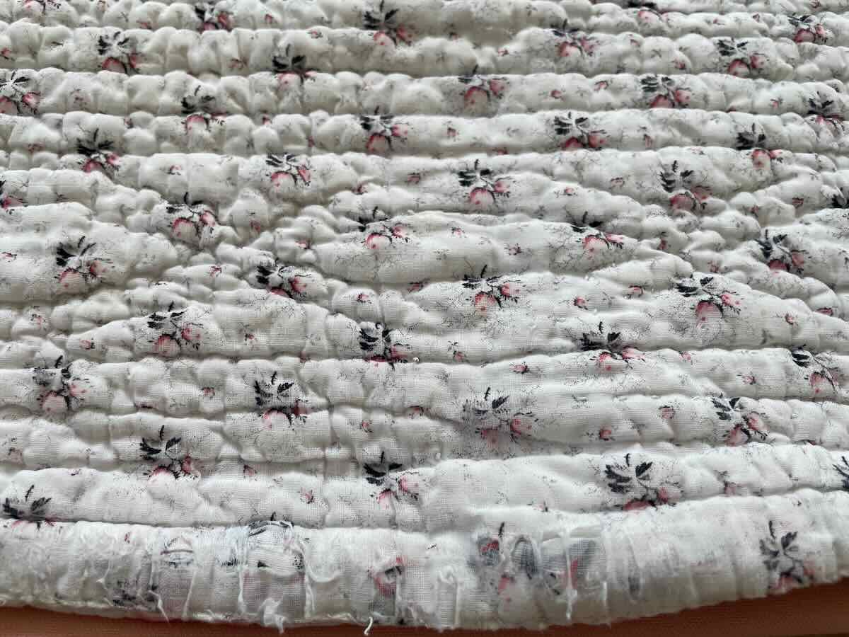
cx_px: 424
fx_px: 638
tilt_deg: -70.7
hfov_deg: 67.3
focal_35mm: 26
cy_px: 318
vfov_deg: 53.1
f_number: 1.6
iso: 32
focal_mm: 4.2
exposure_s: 1/550
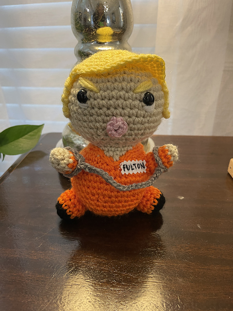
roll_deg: +1.9
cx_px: 116
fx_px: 233
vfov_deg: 67.3
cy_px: 156
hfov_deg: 53.1
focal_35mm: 26
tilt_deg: -28.3
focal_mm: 5.1
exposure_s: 1/60
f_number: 1.6
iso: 160
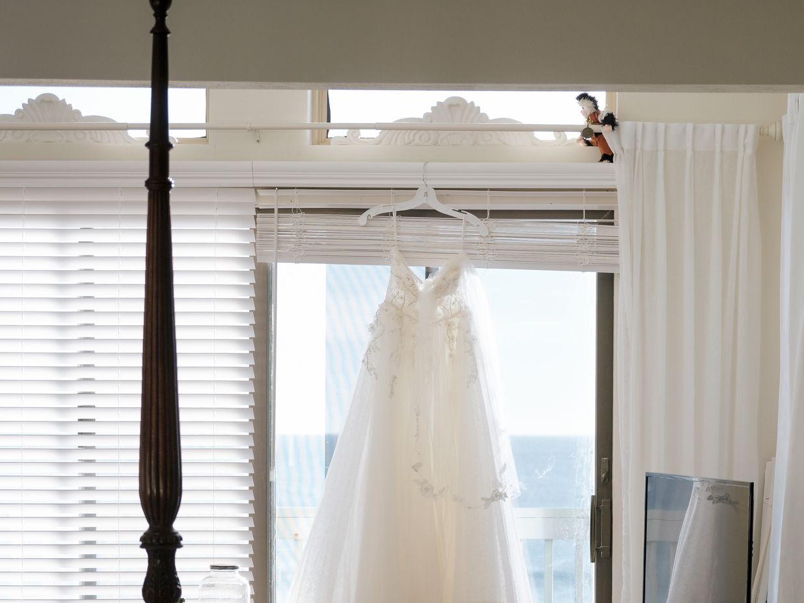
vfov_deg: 17.5
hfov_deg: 22.7
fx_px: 1951
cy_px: 460
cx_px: 735
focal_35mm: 84
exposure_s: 1/640
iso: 400
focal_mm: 50
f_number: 3.5
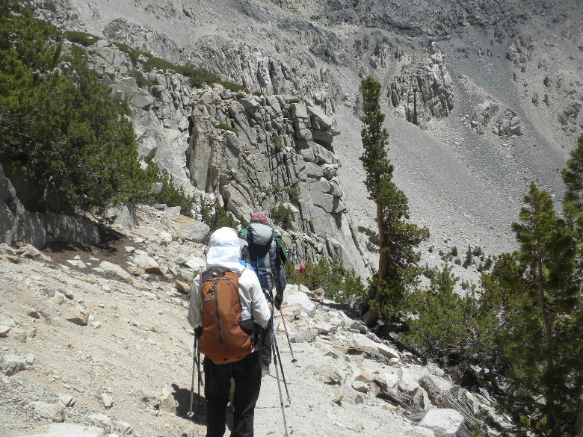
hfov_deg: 50.1
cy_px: 218
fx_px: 623
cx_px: 292
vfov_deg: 38.7
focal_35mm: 37
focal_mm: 6.6
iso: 64
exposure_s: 1/126
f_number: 10
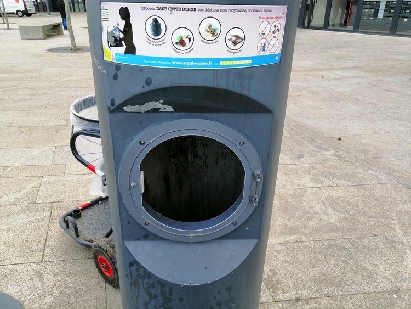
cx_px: 206
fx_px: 321
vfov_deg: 51.4
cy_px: 154
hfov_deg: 65.3
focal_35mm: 27
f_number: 1.8
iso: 64
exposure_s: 1/100
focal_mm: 3.95
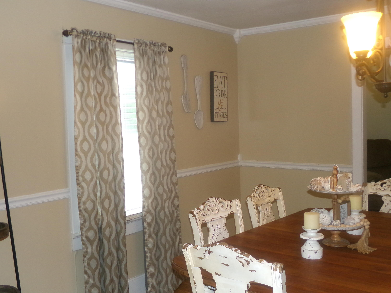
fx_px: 418
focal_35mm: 37
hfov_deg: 50.1
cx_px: 196
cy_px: 146
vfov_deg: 38.7
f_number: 4
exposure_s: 1/34
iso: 424
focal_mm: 6.6
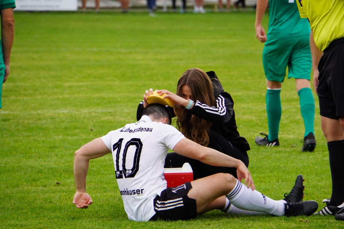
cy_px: 114
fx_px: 2866
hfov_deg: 6.9
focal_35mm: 300
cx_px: 172
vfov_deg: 4.6
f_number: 6.3
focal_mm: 200
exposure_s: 1/320
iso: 800
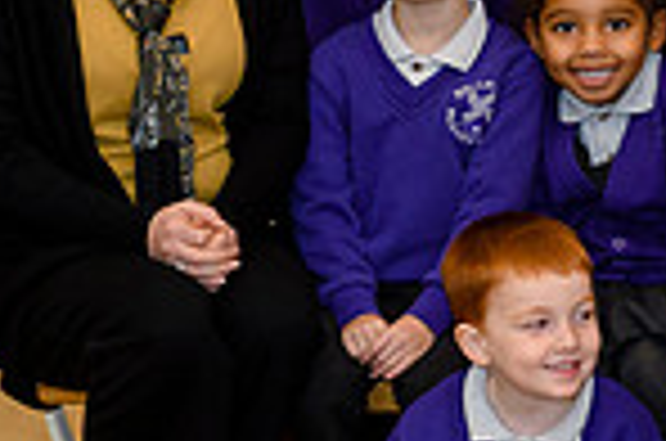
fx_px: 4135
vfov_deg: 6.1
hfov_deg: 8.8
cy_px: 133
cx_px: 1179
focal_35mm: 224
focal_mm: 38
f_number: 5.6
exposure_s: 1/60
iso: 800
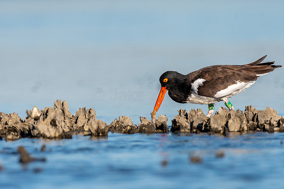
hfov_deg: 2.3
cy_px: 94
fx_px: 7101
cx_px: 142
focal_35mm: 900
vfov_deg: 1.5
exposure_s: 1/2000
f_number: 8
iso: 640
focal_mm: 600
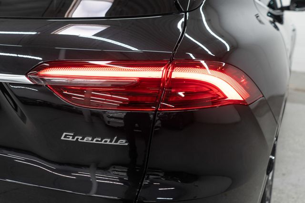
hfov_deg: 46.4
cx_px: 152
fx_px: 356
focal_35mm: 42
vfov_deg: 31.9
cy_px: 102
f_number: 3.2
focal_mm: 28
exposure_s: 1/40
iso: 200
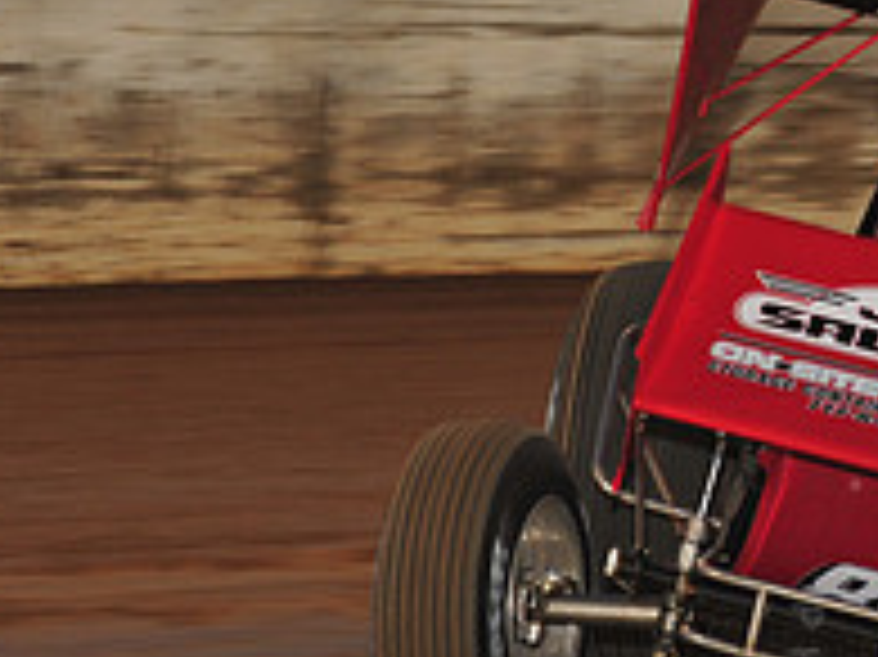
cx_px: 1058
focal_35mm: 414
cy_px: 230
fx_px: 10494
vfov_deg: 3.6
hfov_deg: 4.8
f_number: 7.1
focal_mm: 145
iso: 640
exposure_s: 1/320
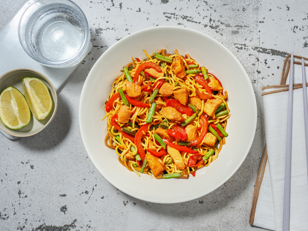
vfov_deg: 26.6
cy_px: 115
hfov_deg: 34.9
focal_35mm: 55
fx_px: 489
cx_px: 167
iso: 160
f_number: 8
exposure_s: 1/160
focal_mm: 50
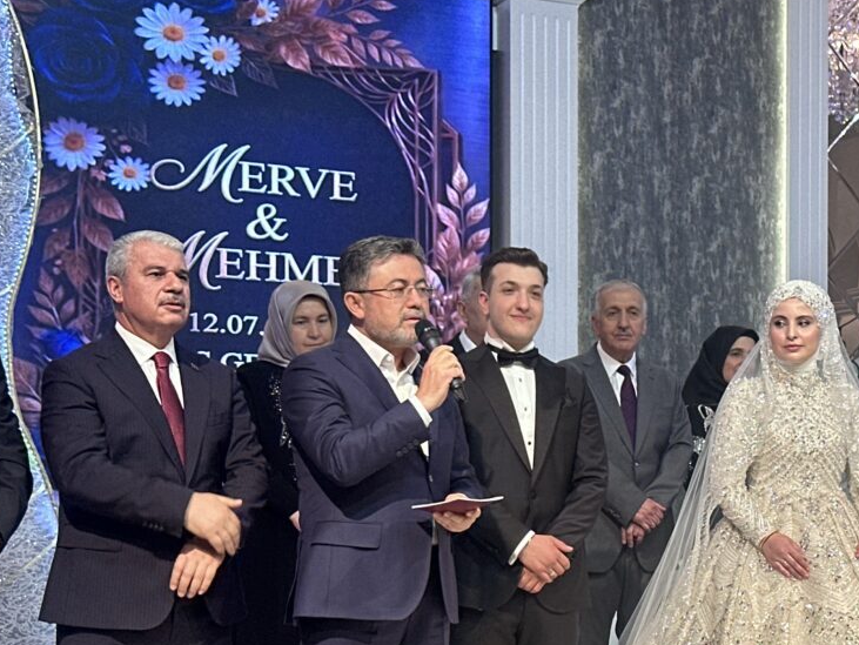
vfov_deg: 17.5
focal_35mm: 84
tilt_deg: +0.7
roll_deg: -0.7
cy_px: 491
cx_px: 716
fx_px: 2085
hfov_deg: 22.9
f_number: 1.78
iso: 64
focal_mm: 6.86
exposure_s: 1/50
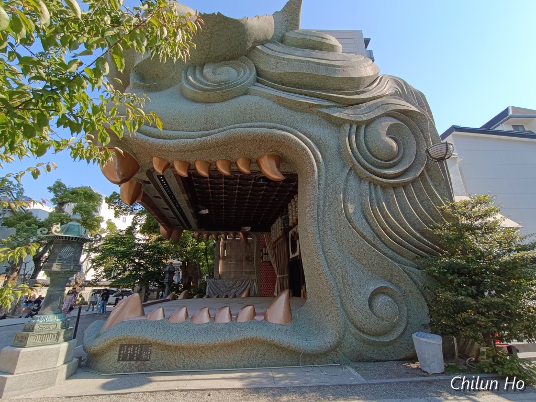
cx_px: 268
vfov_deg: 78.1
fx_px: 248
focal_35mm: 16
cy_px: 201
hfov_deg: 94.5
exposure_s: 1/380
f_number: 2.2
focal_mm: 1.66
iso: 50
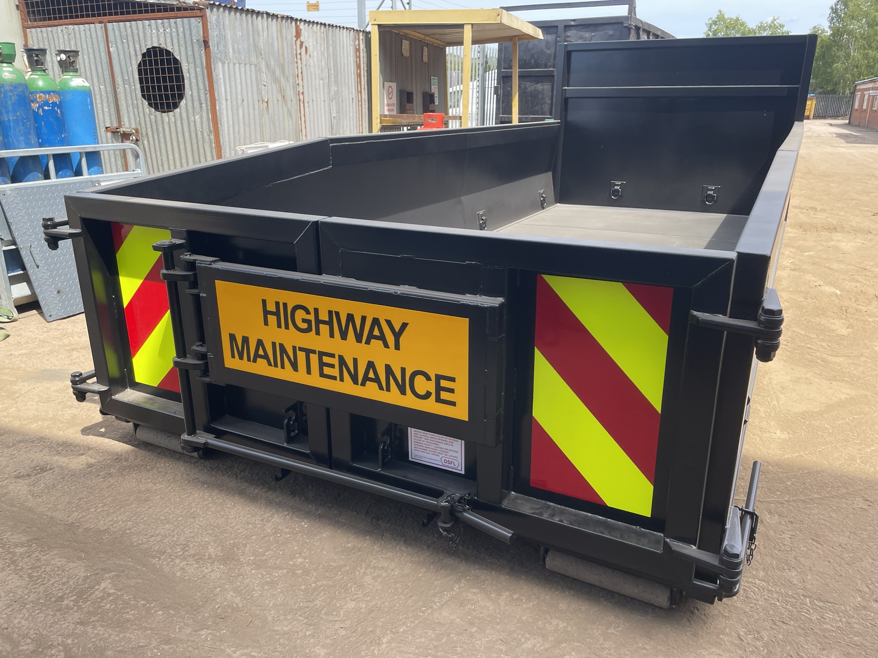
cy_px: 329
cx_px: 439
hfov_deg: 67.3
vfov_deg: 53.1
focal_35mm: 26
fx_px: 659
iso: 32
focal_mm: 4.2
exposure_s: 1/673
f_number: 1.6
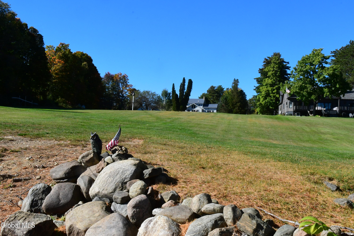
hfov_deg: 53.1
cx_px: 177
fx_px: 354
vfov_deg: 36.9
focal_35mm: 36
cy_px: 118
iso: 800
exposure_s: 1/200
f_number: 22
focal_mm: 18
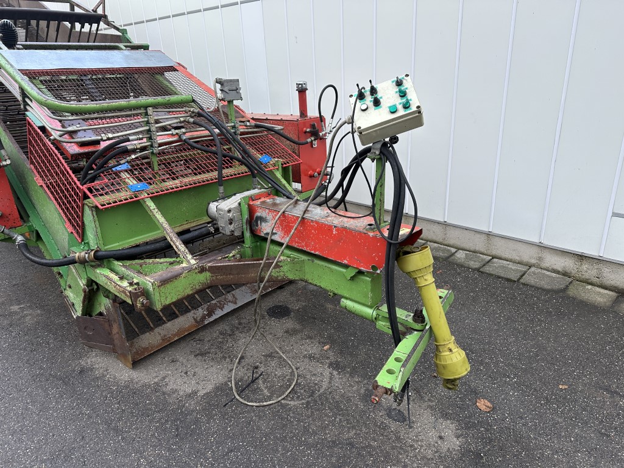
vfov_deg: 56.8
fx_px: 433
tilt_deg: -20.2
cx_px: 312
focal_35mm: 24
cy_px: 234
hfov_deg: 71.6
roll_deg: +2.8
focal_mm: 6.86
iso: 100
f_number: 1.78
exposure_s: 1/121
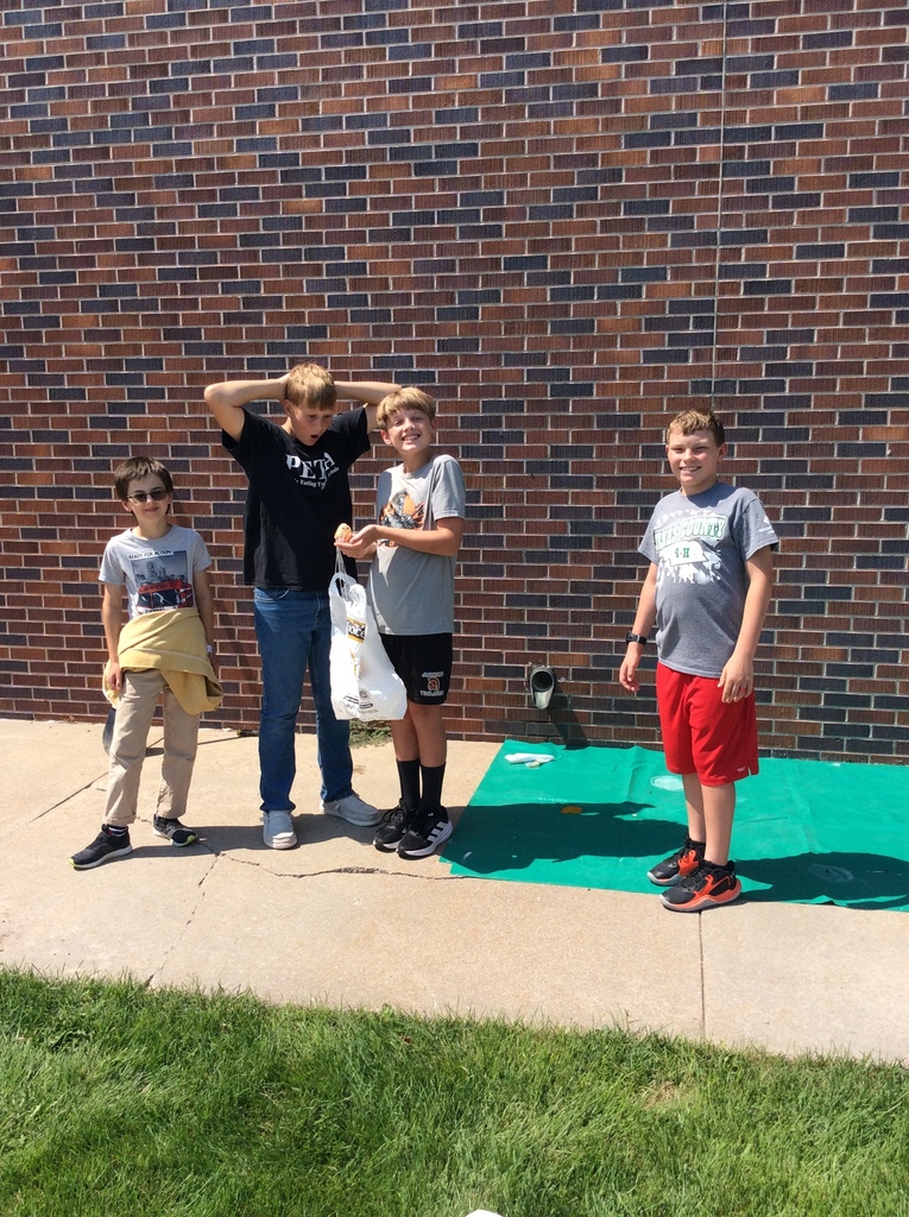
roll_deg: +0.4
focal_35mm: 32
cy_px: 608
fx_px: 1123
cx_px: 454
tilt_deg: -9.3
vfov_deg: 56.9
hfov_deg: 44.1
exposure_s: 1/1395
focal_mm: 3.3
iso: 32
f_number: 2.4
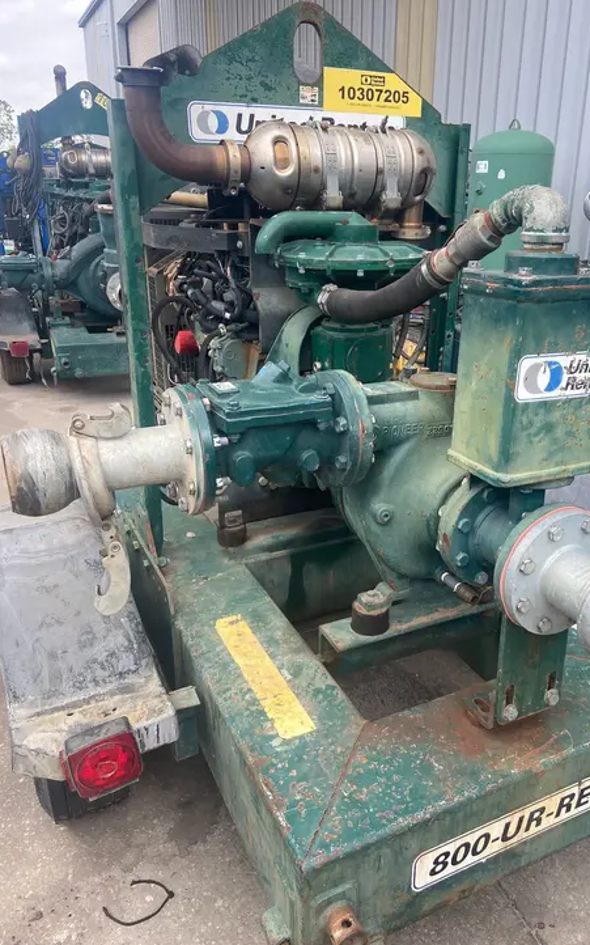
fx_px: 721
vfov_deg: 66.5
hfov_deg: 44.3
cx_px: 351
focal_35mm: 28
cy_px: 474
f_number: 1.8
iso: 32
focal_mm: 4.25
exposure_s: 1/409
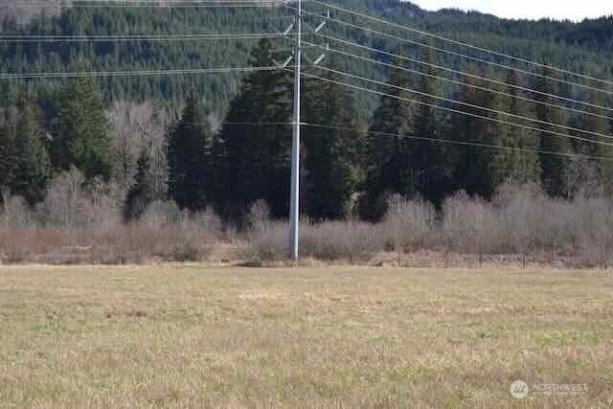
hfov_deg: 24.6
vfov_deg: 16.6
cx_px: 306
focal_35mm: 82
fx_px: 1405
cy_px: 204
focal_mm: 55
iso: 100
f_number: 6.3
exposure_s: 1/200
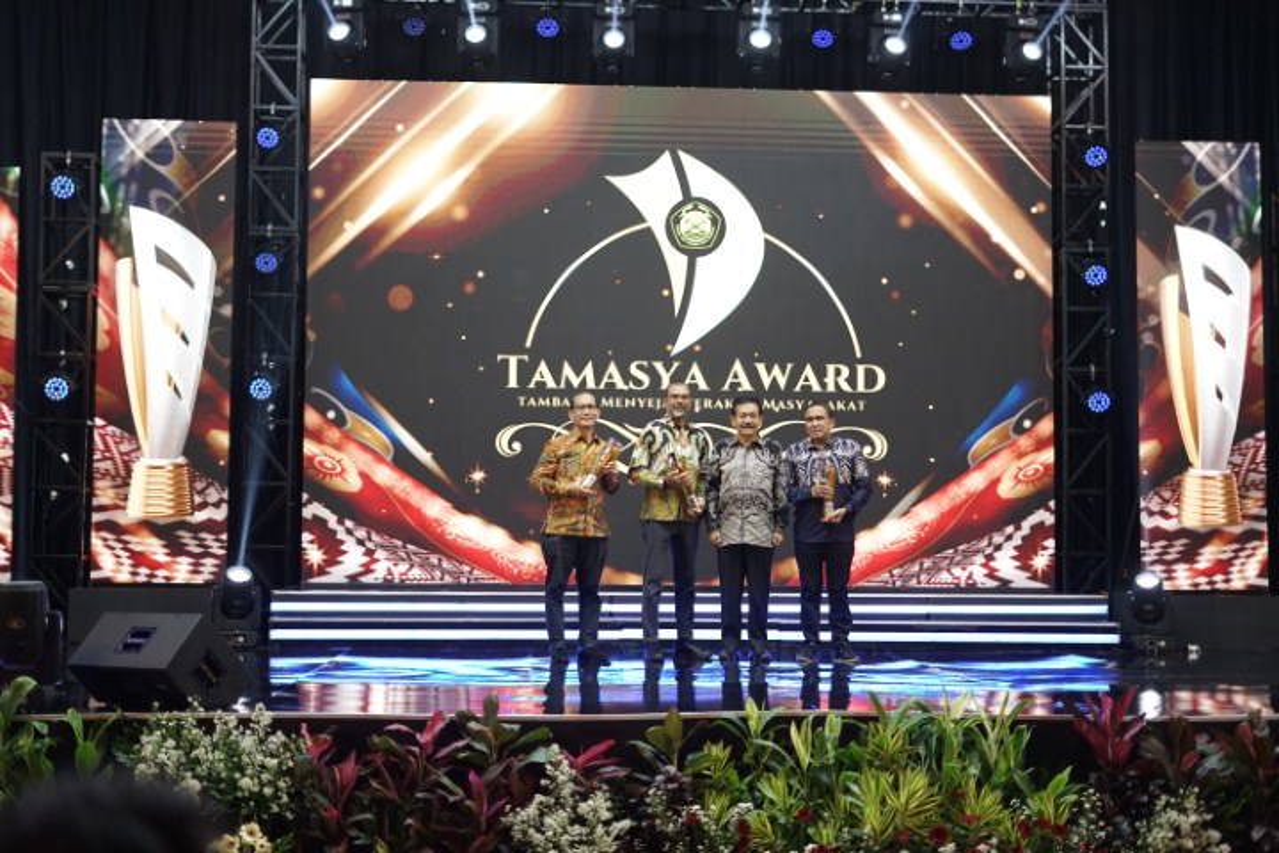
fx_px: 1776
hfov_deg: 39.6
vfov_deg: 27.0
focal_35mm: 50
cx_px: 640
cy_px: 426
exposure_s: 1/160
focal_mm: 50
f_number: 1.8
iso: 1250
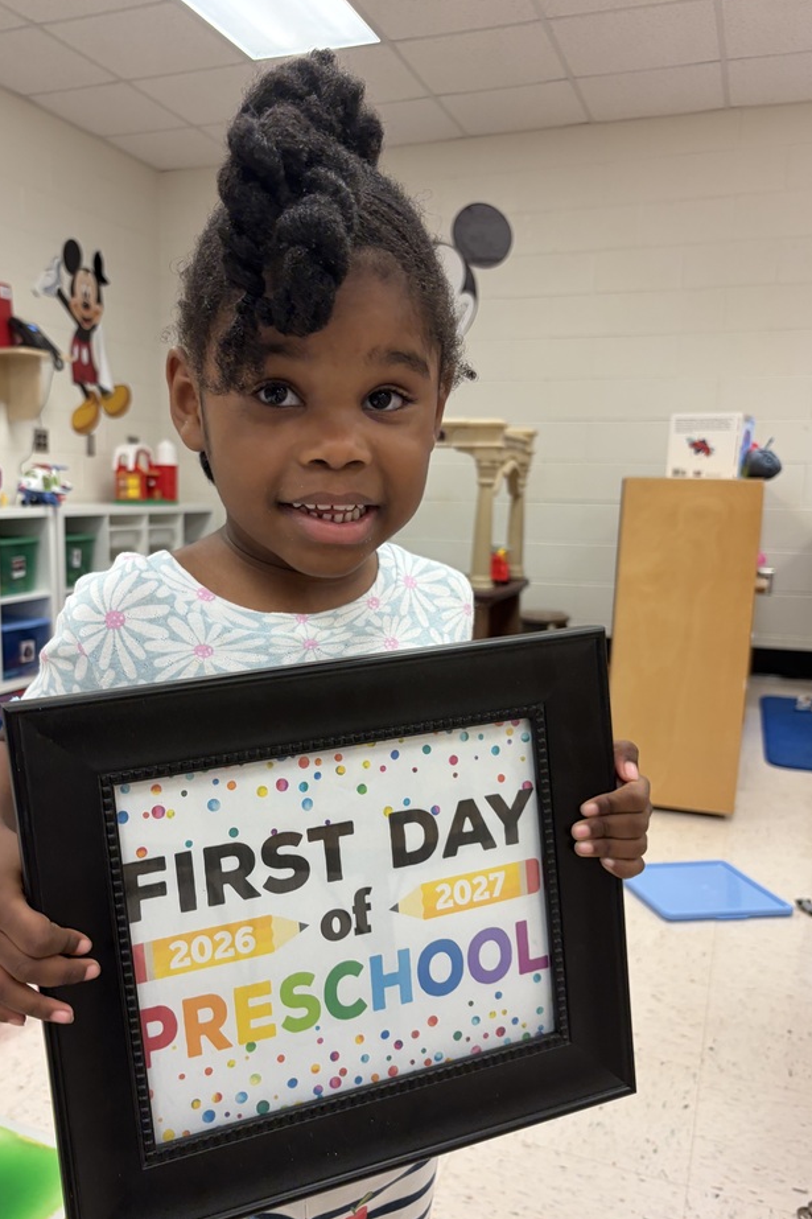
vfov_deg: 61.8
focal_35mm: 30
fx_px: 1015
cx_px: 335
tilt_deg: -10.7
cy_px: 667
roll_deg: -1.5
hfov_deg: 43.4
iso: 100
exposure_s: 1/60
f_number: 1.6
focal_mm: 5.96
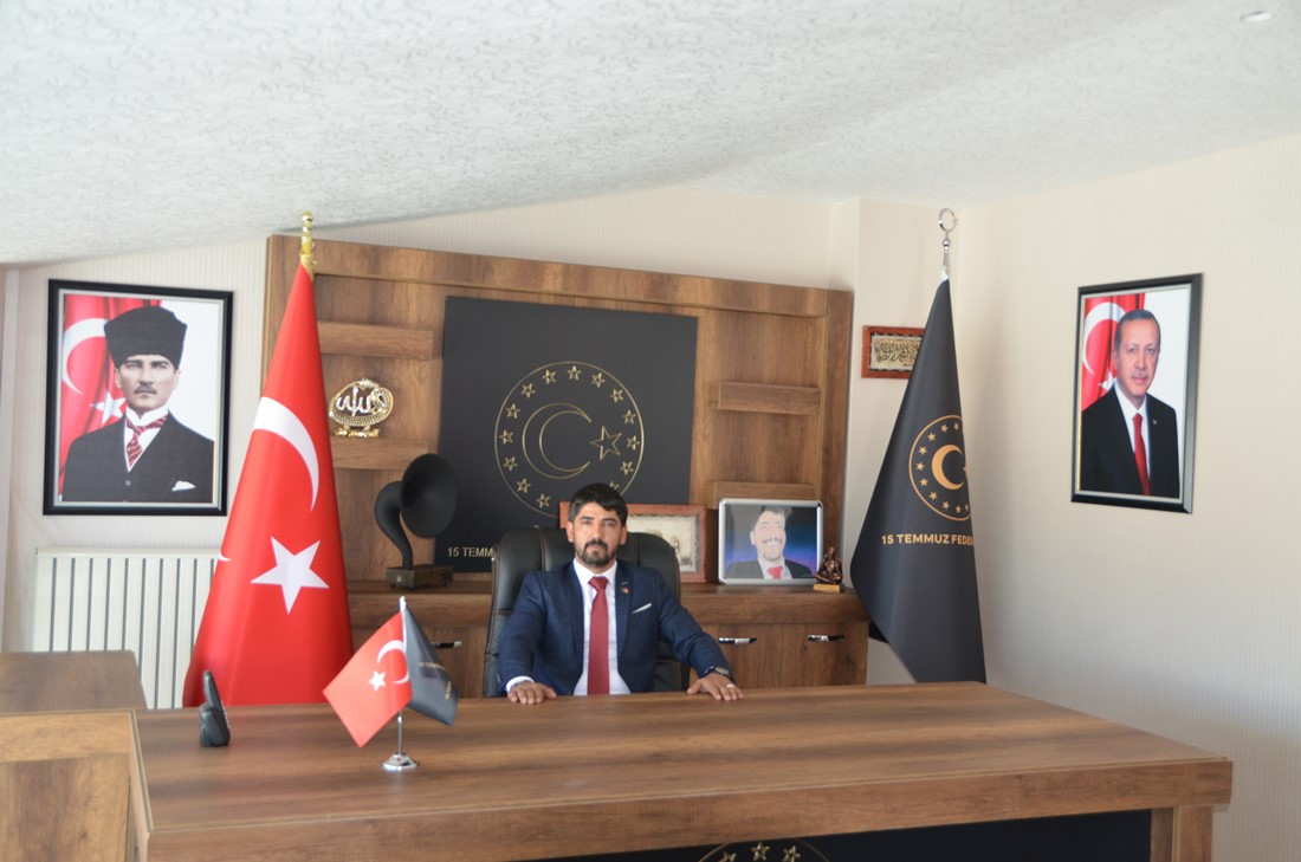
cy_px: 431
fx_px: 1299
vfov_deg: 36.7
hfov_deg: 53.2
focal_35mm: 36
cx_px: 650
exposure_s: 1/60
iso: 800
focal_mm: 24
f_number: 3.8
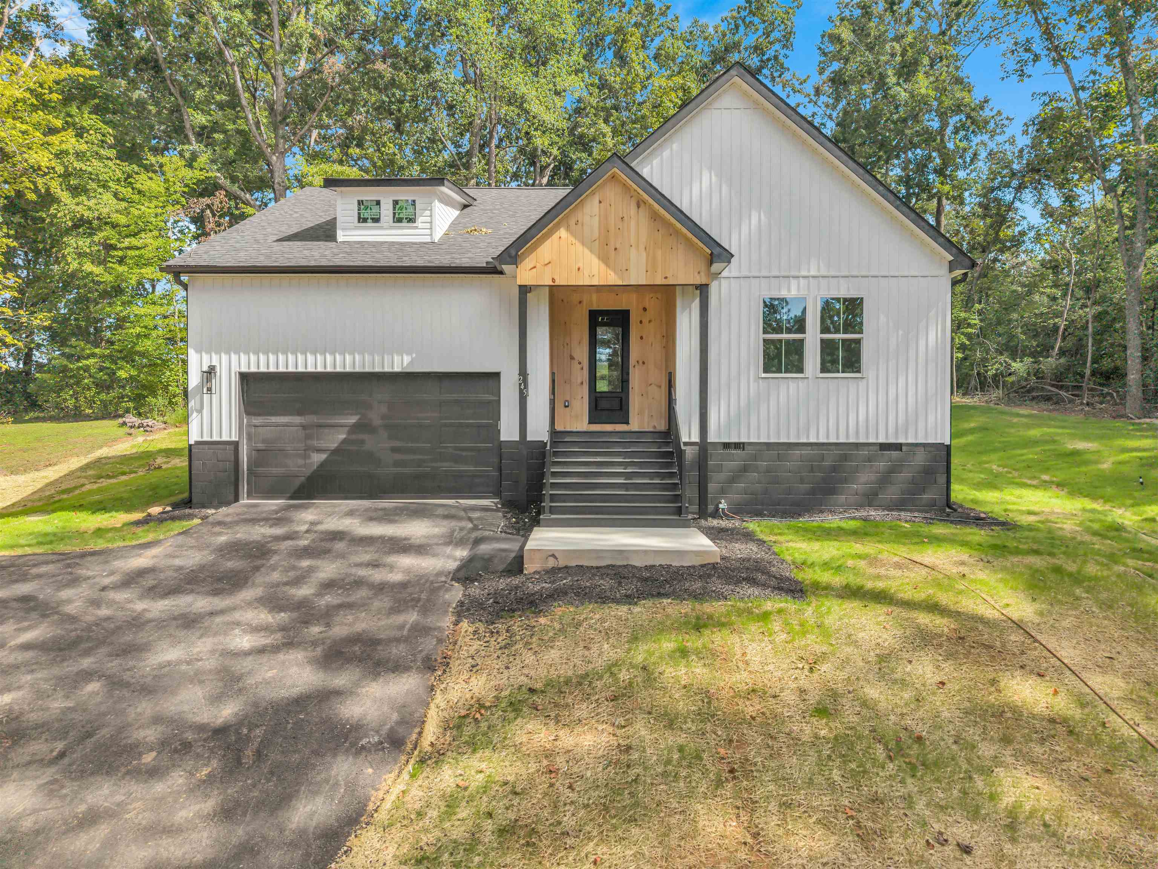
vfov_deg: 56.8
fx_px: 803
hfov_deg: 71.6
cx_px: 579
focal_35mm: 24
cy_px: 434
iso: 290
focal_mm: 8.67
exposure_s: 1/3200
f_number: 1.8
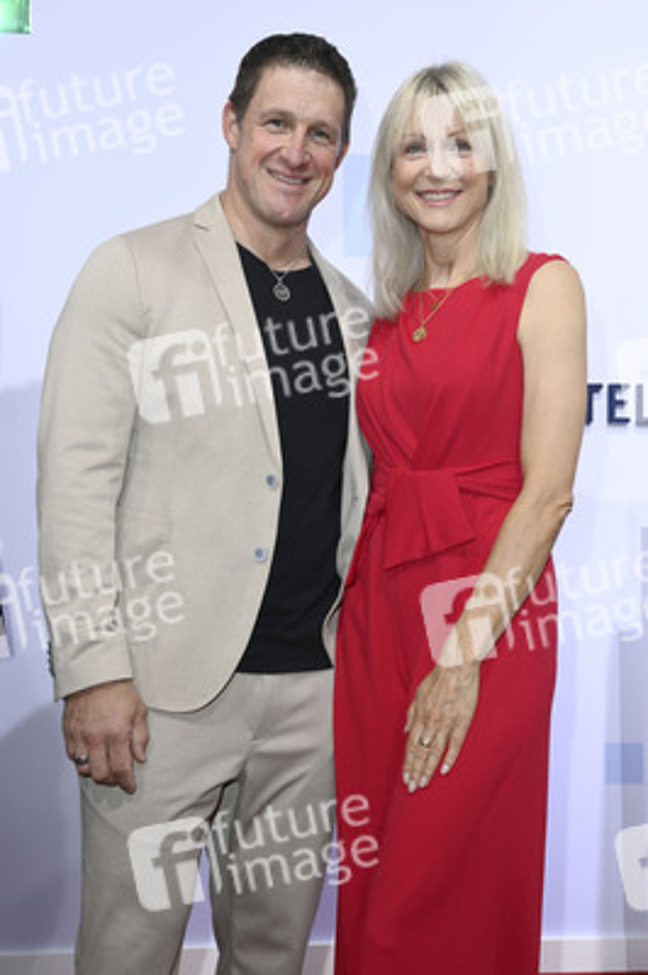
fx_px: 1352
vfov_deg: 39.6
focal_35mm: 50
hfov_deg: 26.9
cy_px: 488
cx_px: 324
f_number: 6.3
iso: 400
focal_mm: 50
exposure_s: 1/250
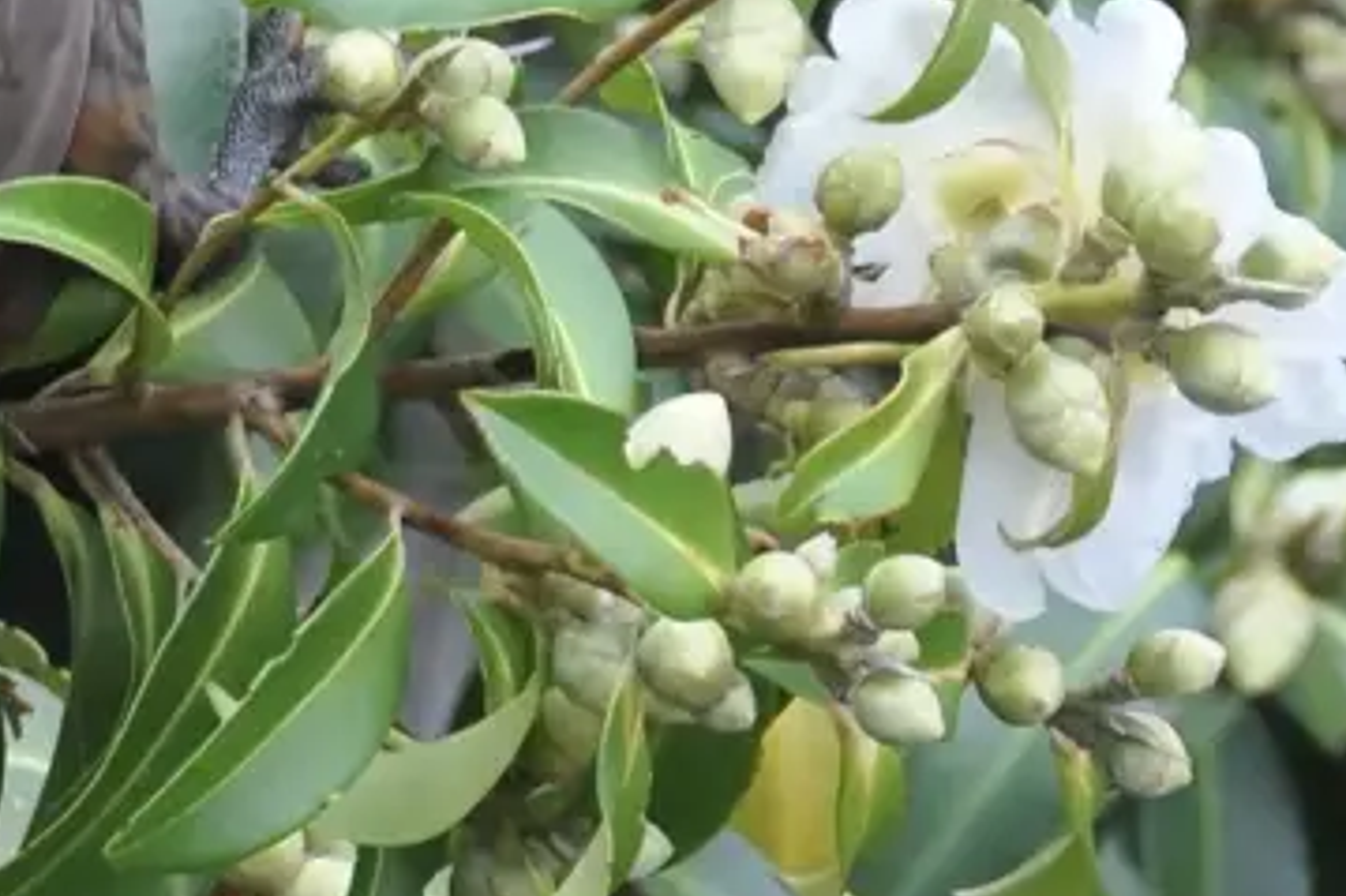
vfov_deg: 1.6
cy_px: 187
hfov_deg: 2.4
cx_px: -210
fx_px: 31951
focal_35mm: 855
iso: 640
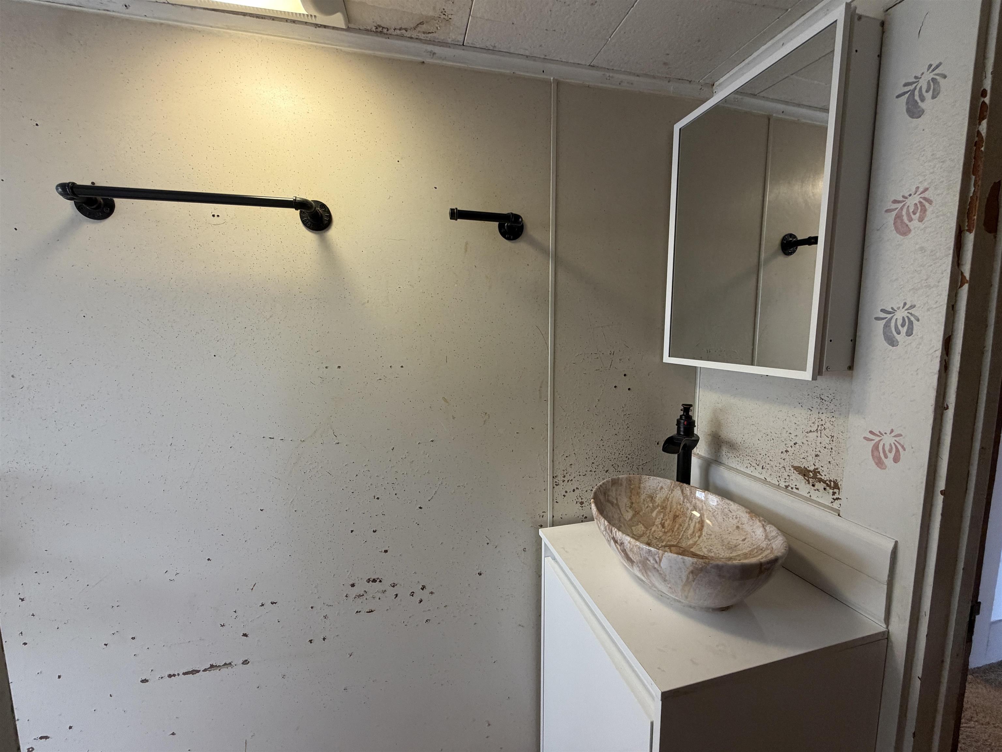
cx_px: 501
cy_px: 376
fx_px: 405
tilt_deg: -7.2
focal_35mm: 14
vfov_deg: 85.7
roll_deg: -0.2
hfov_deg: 102.1
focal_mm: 2.22
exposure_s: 1/60
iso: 200
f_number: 2.2
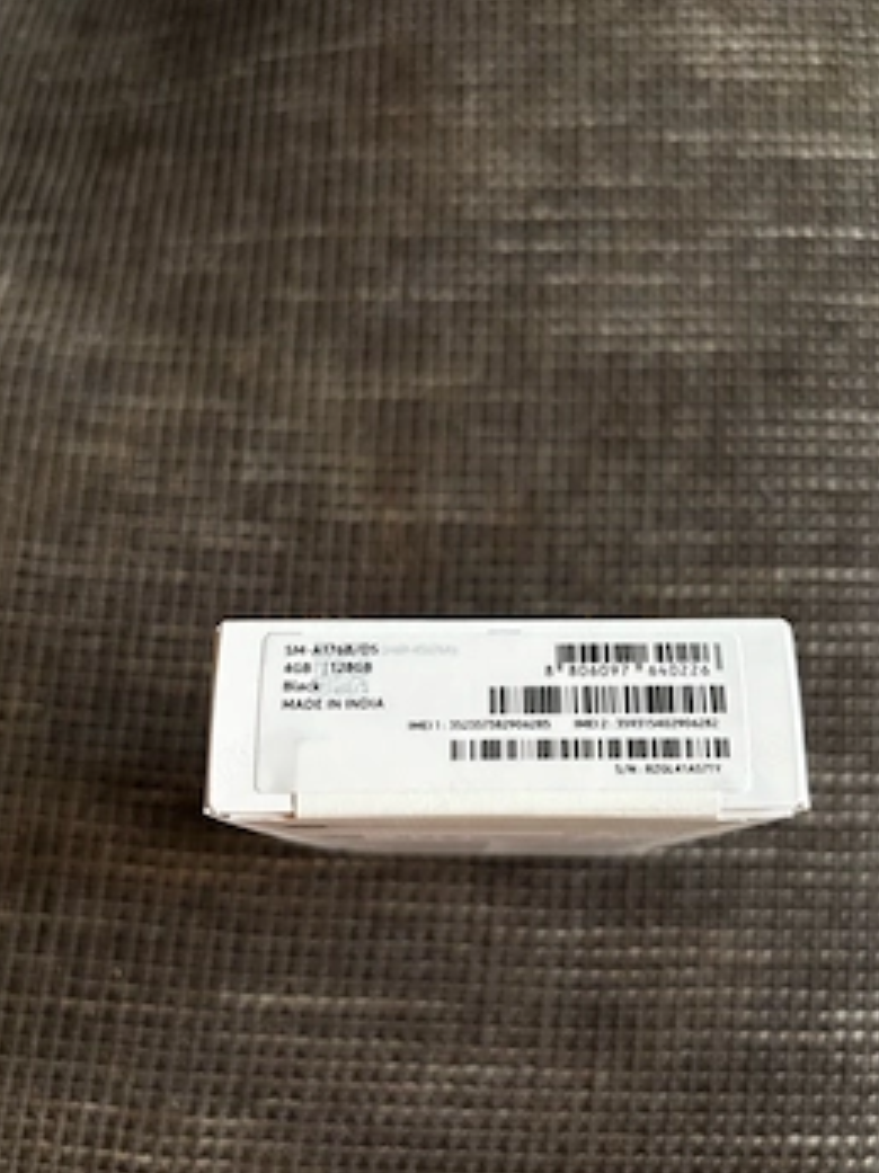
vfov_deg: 60.0
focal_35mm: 30
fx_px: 1016
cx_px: 483
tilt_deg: -79.3
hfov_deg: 46.7
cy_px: 592
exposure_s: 1/50
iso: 500
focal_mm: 5.96
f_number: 1.6
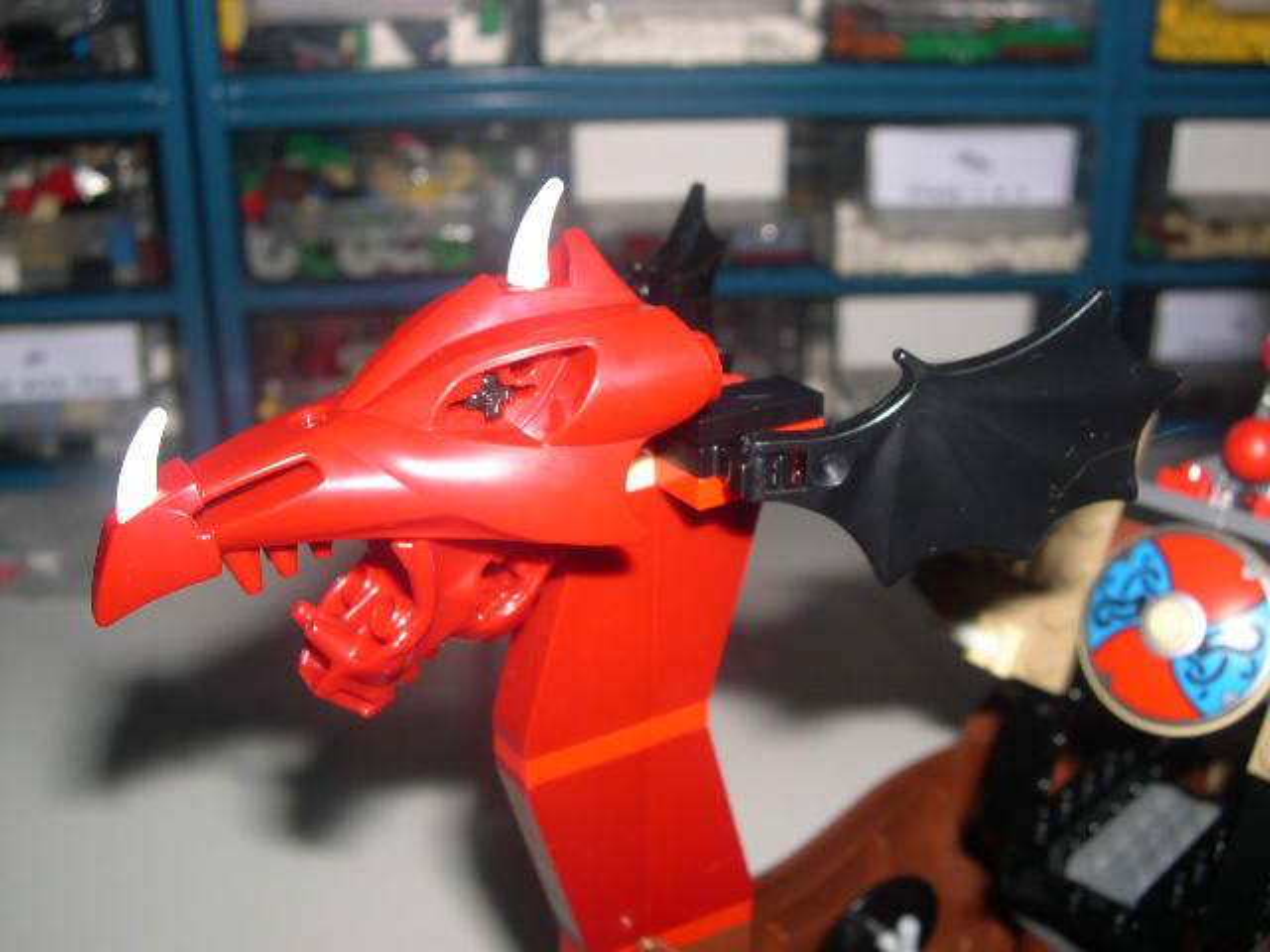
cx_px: 635
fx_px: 1394
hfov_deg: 49.0
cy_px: 476
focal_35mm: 38
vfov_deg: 37.7
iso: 100
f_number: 7.6
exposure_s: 1/60
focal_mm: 8
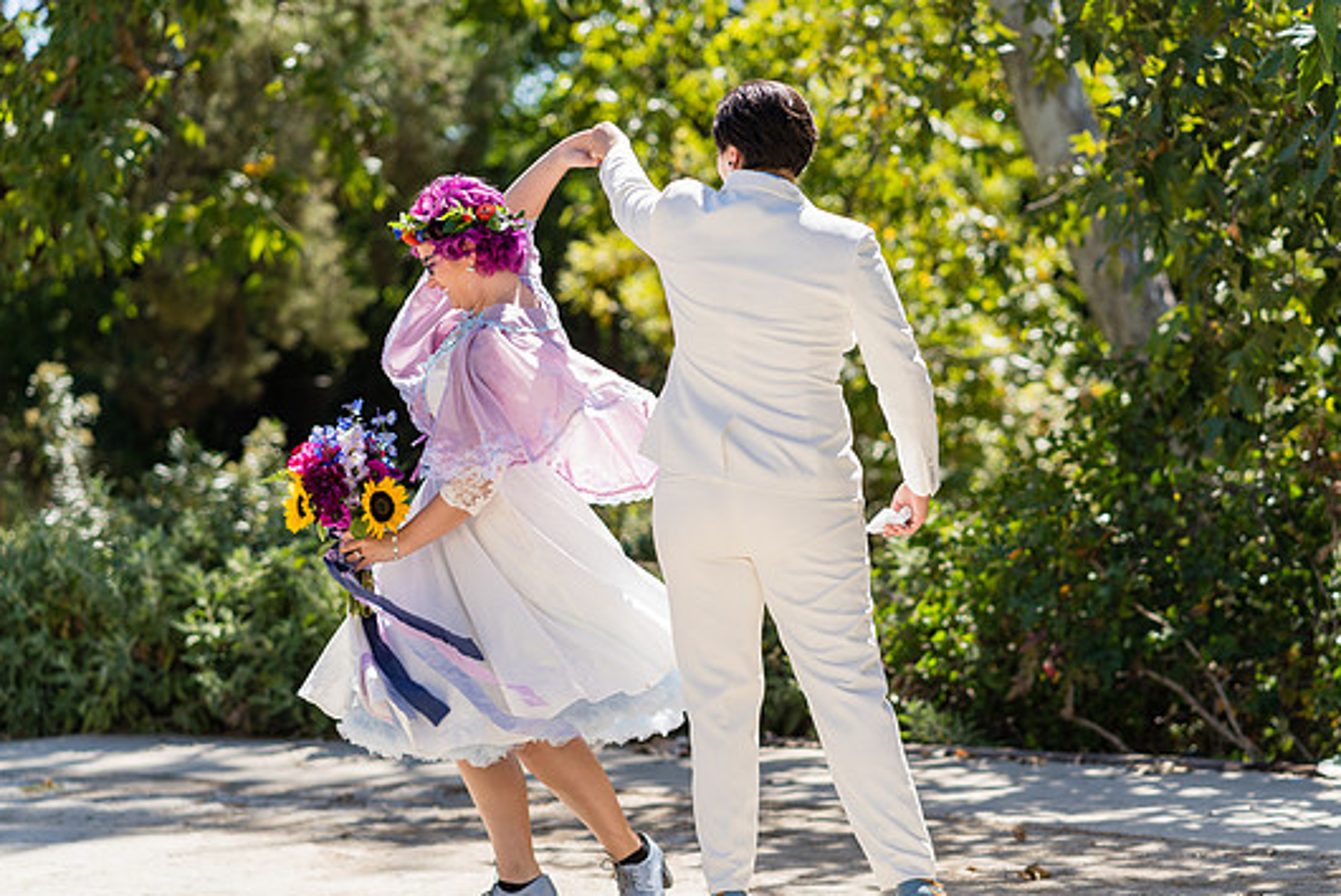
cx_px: 660
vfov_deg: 14.7
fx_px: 3466
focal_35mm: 93
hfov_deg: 21.9
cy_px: 470
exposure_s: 1/800
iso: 100
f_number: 2.8
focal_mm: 85
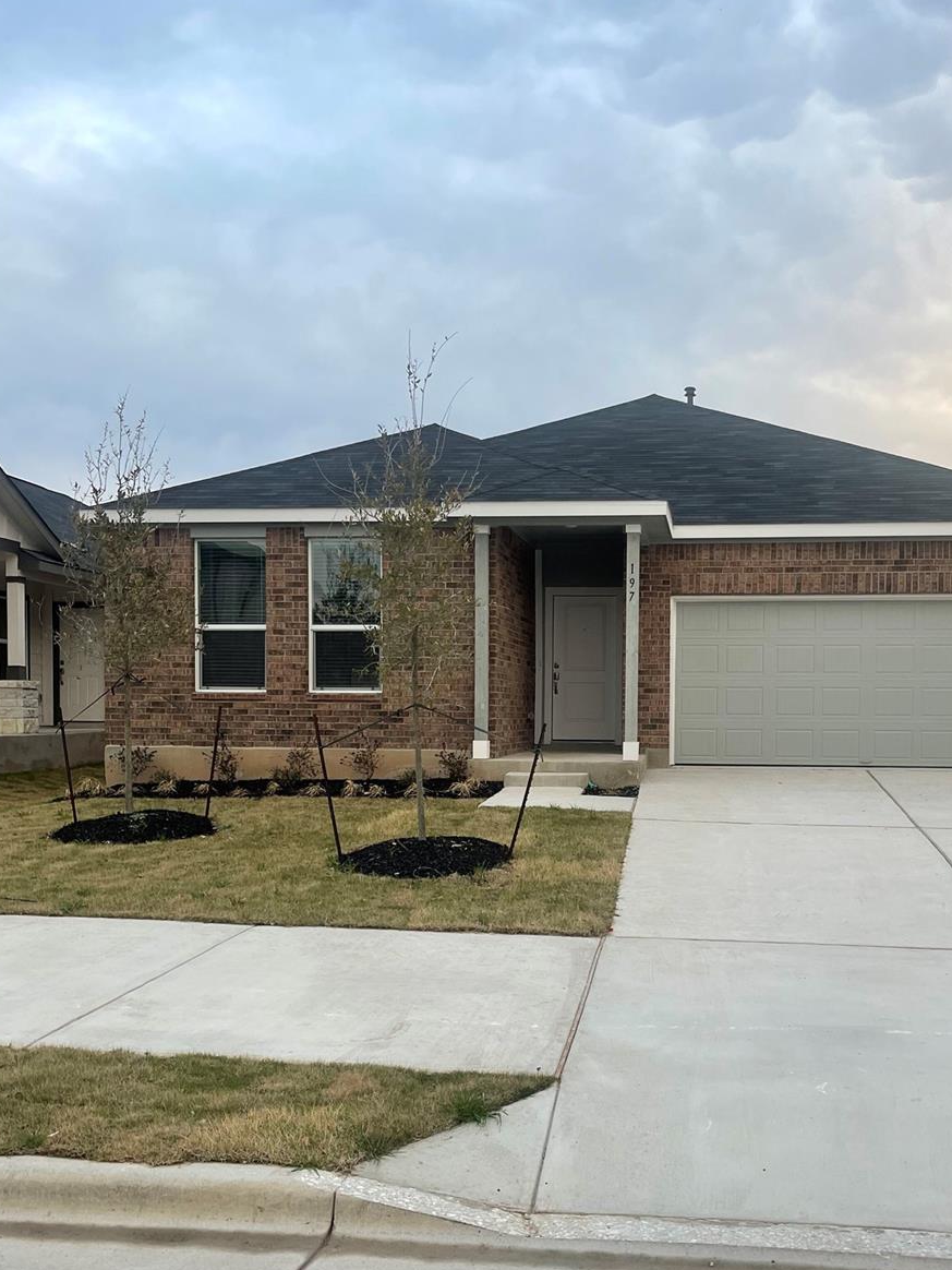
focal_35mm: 33
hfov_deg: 42.7
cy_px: 742
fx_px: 1210
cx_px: 579
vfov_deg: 55.1
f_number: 1.6
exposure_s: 1/121
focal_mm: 5.1
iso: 80
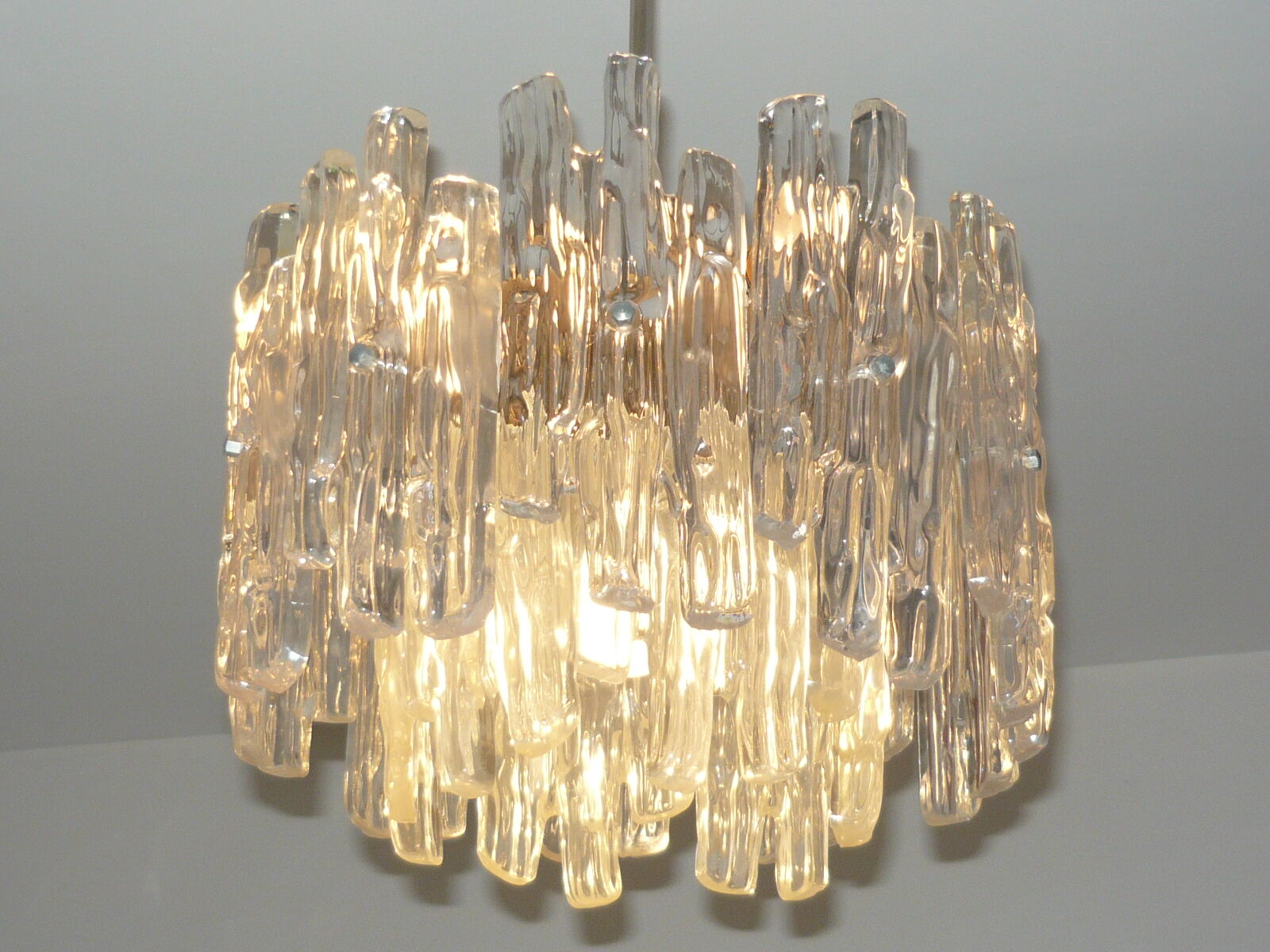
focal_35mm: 70
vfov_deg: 21.0
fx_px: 2568
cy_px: 476
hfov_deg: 27.8
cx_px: 635
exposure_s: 1/400
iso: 100
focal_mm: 7.2
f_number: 3
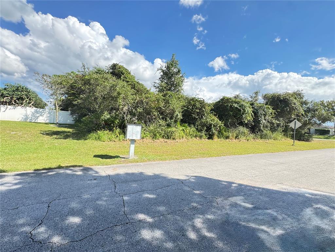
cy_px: 126
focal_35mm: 14
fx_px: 135
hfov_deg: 102.1
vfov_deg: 85.7
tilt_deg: -1.1
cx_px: 168
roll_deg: -2.0
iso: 40
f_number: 2.2
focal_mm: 2.22
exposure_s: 1/311
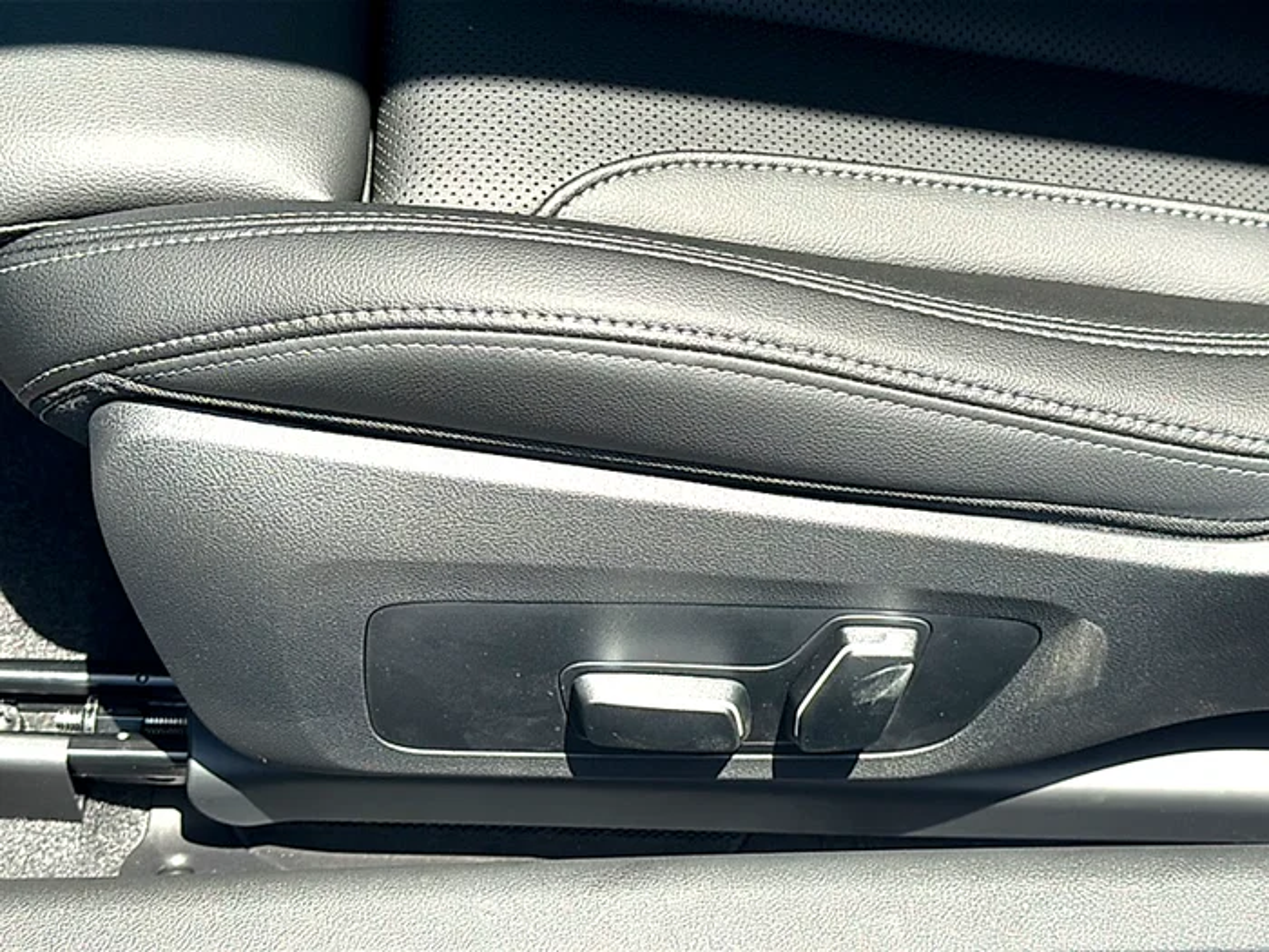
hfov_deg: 35.5
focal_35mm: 54
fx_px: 1980
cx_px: 634
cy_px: 476
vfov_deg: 27.0
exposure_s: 1/601
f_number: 1.78
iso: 64
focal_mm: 6.86
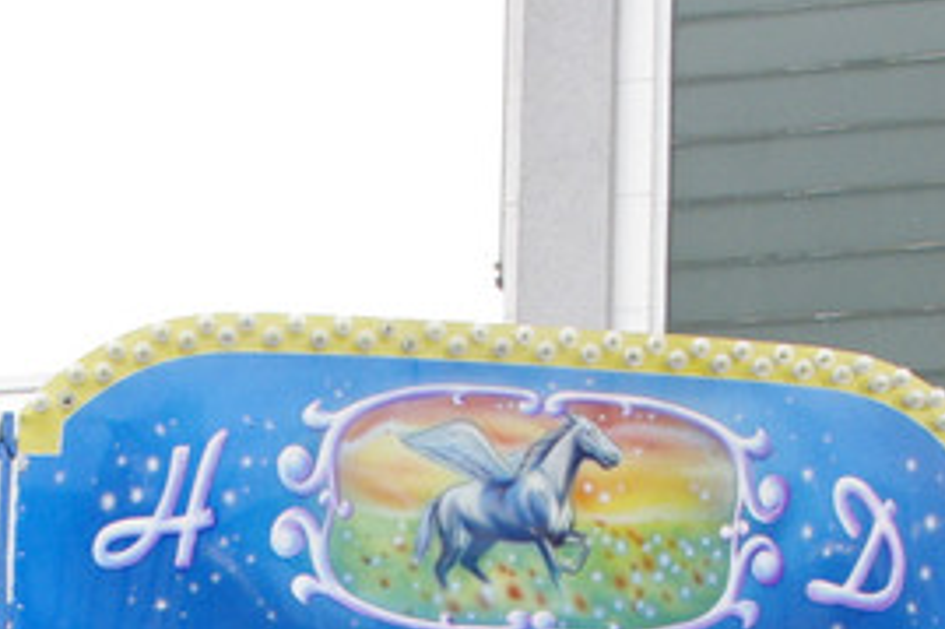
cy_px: 1202
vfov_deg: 8.2
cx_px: 58
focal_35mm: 161
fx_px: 4224
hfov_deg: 12.6
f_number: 8
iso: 800
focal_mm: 24
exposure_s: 1/350
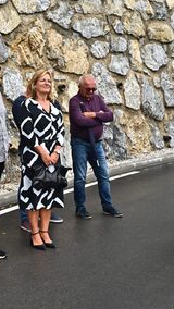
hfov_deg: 19.7
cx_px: -26
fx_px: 475
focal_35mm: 58
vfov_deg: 36.0
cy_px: 157
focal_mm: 35
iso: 1600
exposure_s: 1/4000
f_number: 6.3
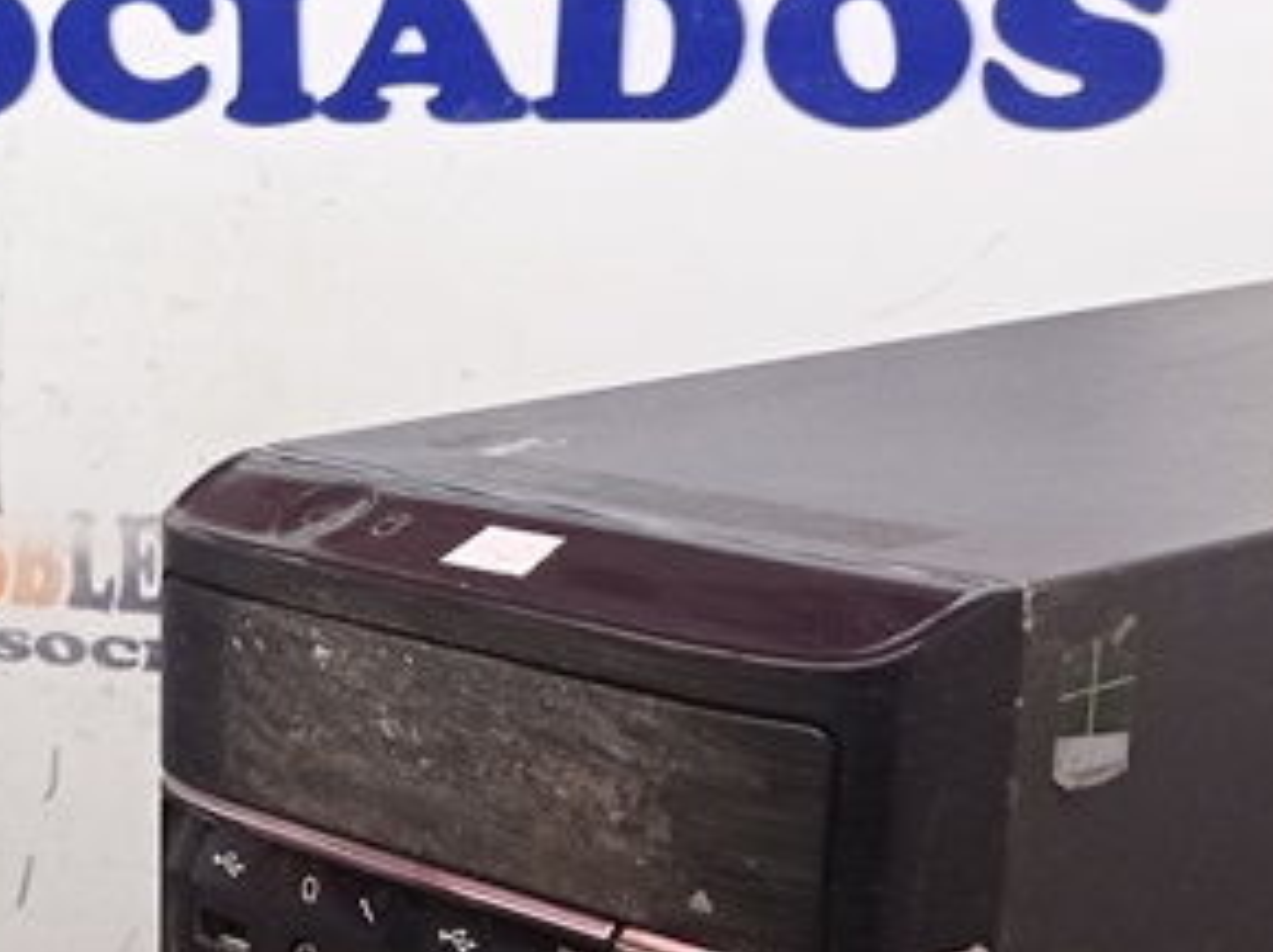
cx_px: -206
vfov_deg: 14.5
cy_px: 1097
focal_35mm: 99
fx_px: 3638
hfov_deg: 18.9
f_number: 1.79
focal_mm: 4.7
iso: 197
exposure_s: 1/60
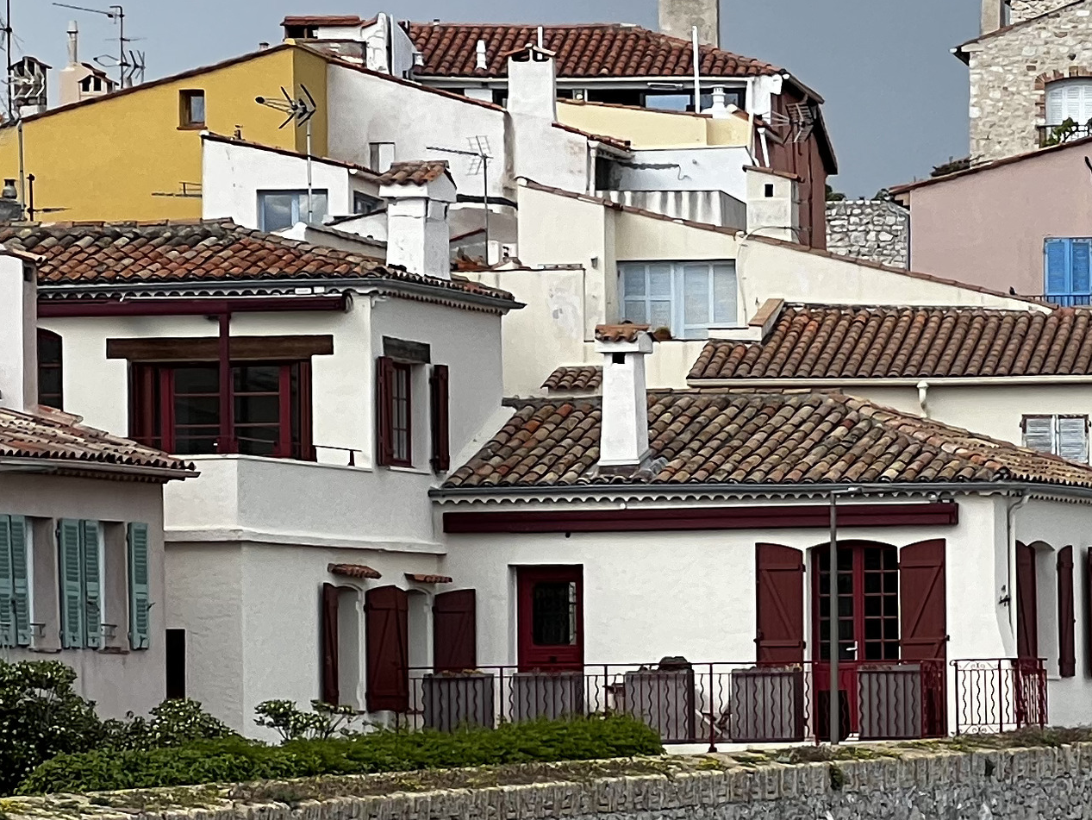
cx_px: 1639
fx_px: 7668
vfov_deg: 6.1
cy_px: 578
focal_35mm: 243
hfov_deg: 8.0
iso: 32
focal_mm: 9
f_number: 2.8
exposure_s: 1/320
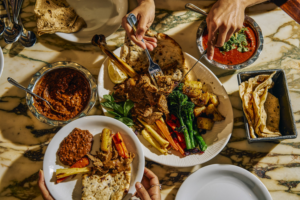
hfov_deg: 36.2
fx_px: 458
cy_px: 100
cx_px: 150
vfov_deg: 24.6
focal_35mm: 55
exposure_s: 1/160
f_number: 7.1
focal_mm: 55
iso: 200
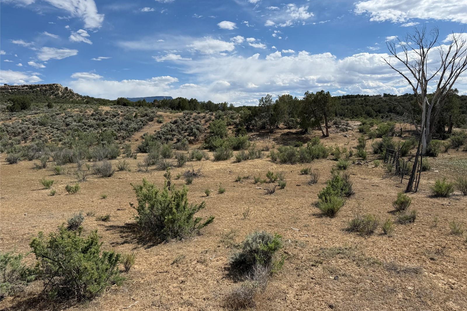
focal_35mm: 25
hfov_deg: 71.5
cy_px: 145
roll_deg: +1.4
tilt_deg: -2.4
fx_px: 324
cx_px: 234
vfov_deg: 51.2
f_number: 1.78
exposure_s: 1/8130
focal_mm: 6.76
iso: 80
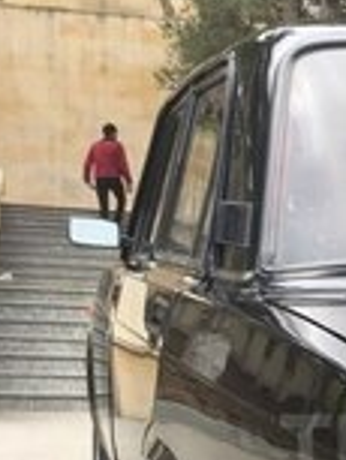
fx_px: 1251
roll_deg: -0.7
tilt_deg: +0.8
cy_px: 448
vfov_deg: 20.3
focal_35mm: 94
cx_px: 511
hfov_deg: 14.7
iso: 32
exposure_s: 1/112
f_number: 2.2
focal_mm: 4.15
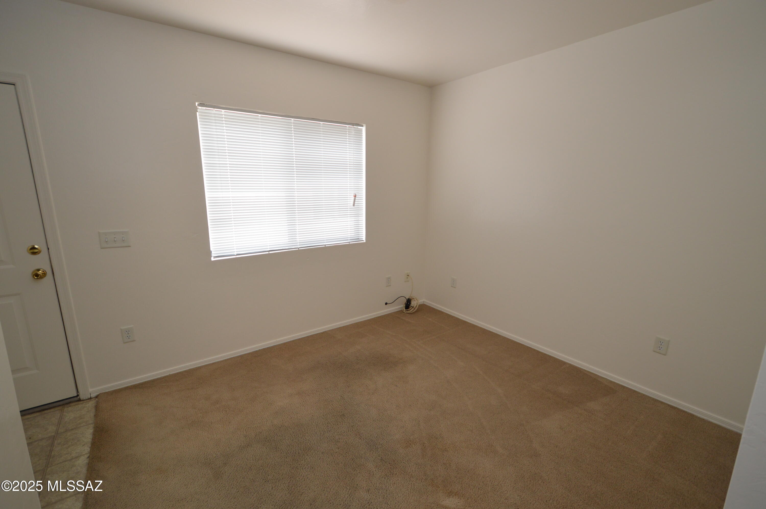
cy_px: 254
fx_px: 319
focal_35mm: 15
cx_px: 383
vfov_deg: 77.2
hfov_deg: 100.4
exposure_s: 1/60
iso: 400
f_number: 3.5
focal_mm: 10
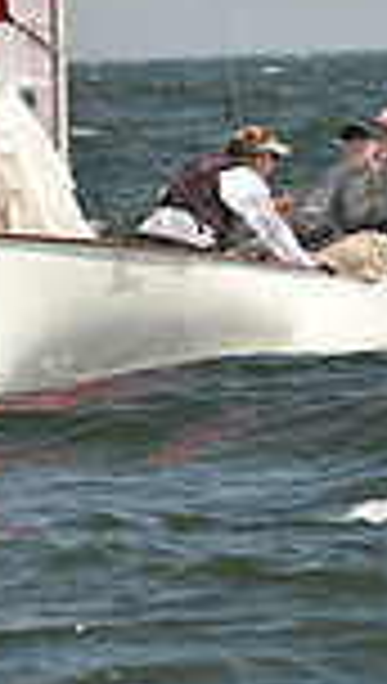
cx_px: -133
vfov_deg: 2.5
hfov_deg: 1.4
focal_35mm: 877
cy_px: -450
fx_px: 15929
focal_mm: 220
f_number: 6.3
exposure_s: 1/1250
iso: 250
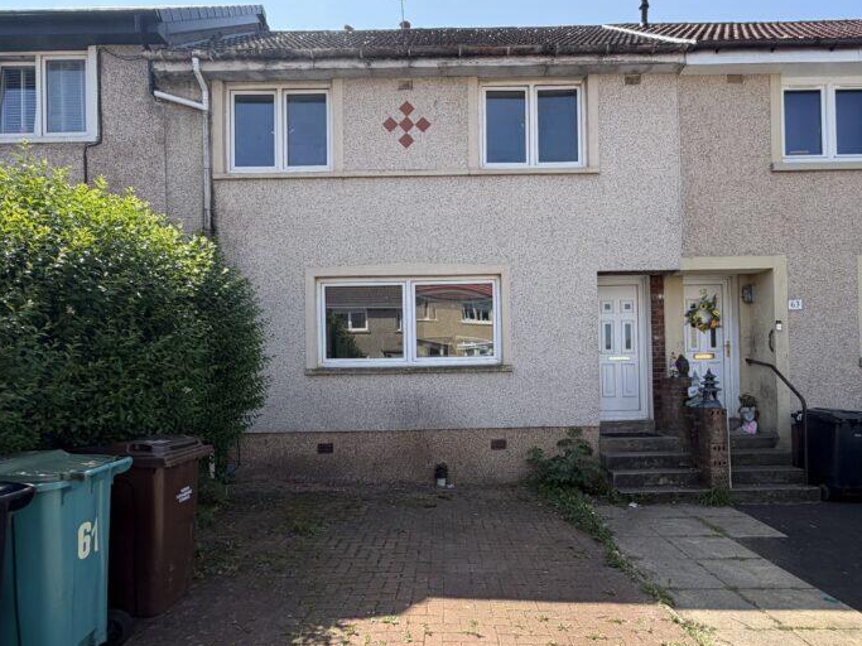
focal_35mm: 21
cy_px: 377
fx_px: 523
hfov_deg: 78.9
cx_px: 457
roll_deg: +0.8
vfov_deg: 63.0
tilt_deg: -0.3
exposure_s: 1/502
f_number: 2.2
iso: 40
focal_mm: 2.22
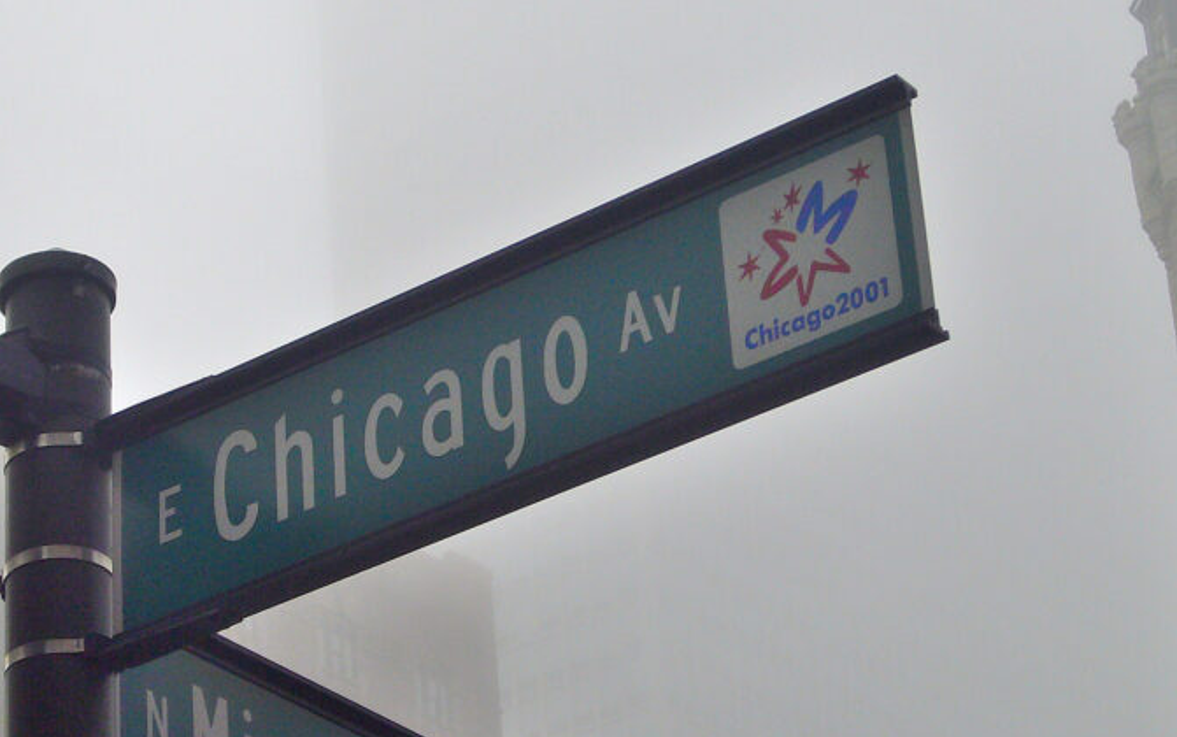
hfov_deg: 17.6
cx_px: 435
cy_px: 490
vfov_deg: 11.1
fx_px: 3787
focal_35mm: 118
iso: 80
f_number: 4.5
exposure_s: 1/160
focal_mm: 12
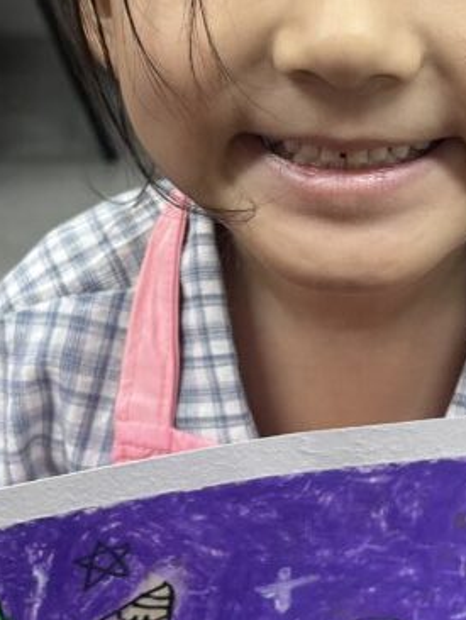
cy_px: 264
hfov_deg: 20.7
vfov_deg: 27.4
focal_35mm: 71
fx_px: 1273
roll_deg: +4.2
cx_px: 300
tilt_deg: -36.0
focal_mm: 5.1
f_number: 1.6
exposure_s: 1/100
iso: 80
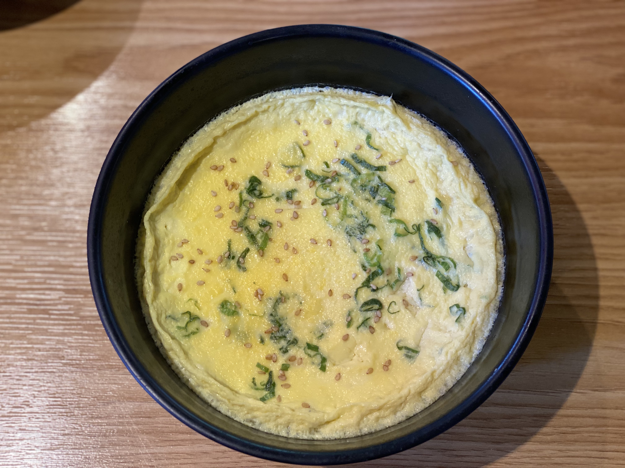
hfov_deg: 36.8
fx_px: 939
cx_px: 312
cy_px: 234
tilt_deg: -71.9
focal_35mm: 52
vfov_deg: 28.0
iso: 160
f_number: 2
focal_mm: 6
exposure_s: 1/40
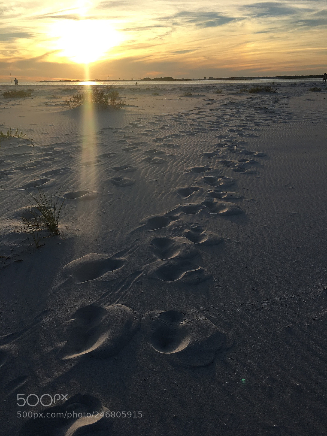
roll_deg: +0.3
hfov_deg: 48.2
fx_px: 365
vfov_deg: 61.7
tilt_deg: -19.6
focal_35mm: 29
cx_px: 164
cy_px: 218
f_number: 2.2
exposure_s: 1/1083
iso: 25
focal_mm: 4.15
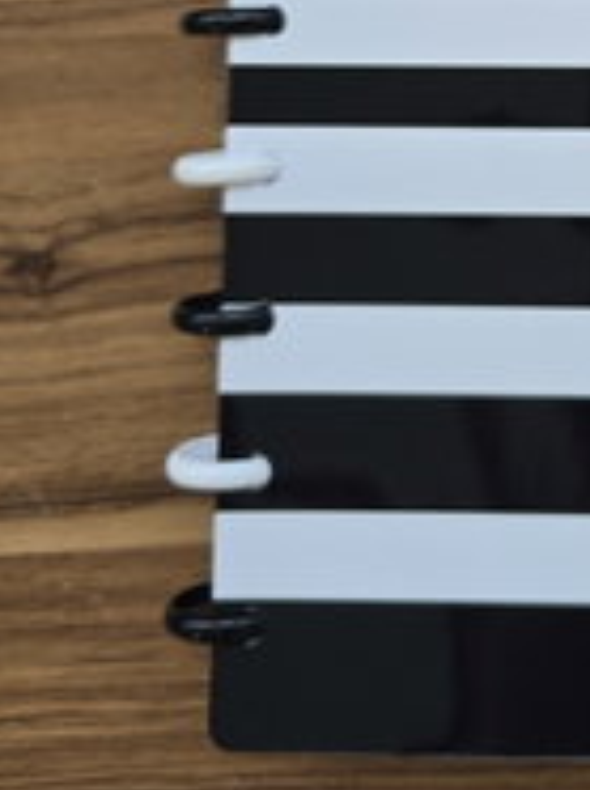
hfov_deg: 20.5
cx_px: 743
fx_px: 1503
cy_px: -70
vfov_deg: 27.1
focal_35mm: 66
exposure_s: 1/58.6
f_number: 1.7
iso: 80
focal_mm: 6.3
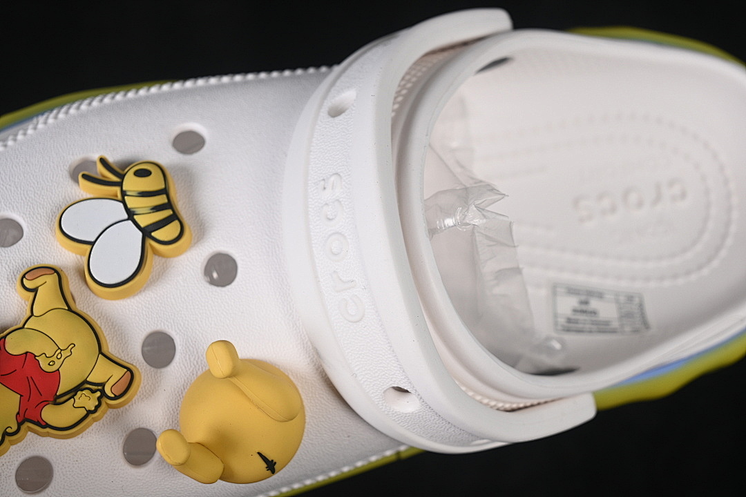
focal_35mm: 75
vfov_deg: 18.2
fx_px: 1554
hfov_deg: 27.0
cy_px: 248
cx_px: 373
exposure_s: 1/80
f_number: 7.1
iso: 160
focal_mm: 50
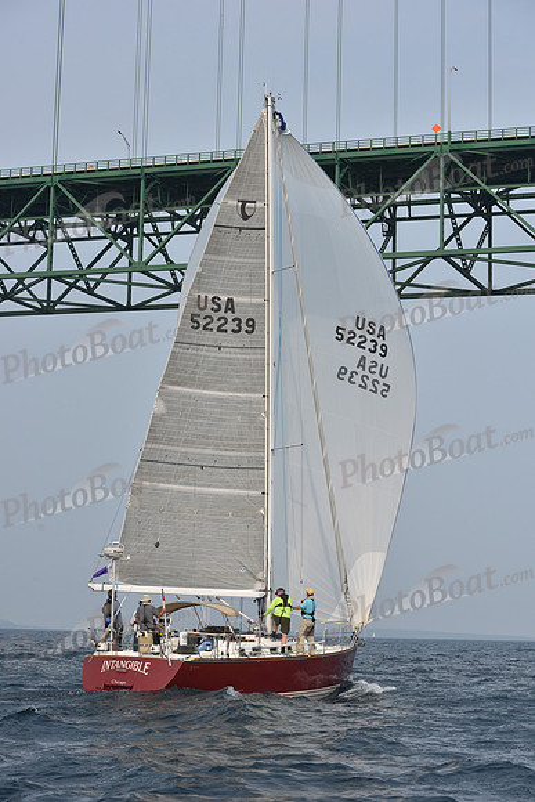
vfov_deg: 28.8
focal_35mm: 70
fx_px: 1559
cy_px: 401
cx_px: 268
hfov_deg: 19.5
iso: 250
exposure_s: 1/1250
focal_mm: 70
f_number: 7.1
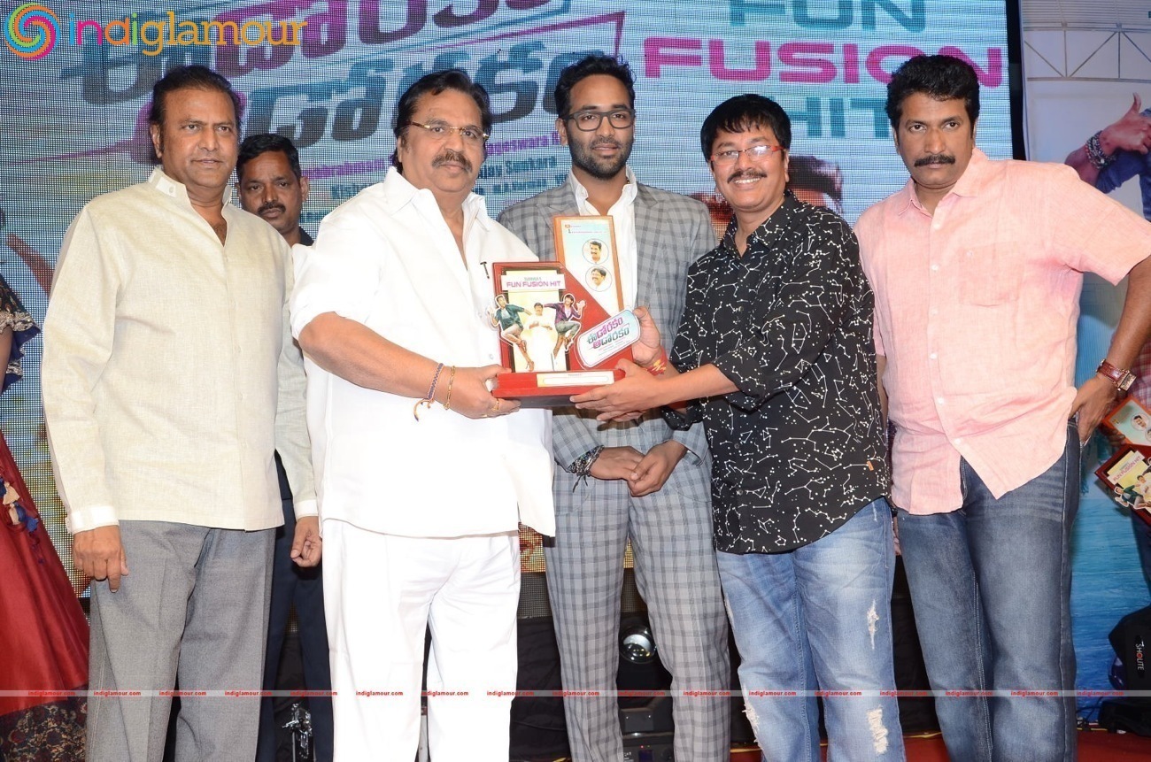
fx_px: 1627
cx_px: 576
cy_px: 381
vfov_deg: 26.4
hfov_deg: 39.0
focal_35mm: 51
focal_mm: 34
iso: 320
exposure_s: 1/125
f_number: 5.6
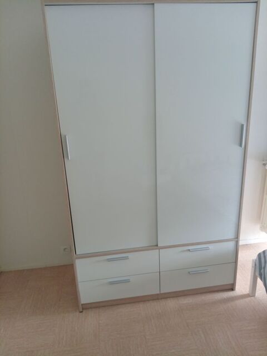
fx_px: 267
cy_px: 178
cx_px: 134
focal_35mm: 26
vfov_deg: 67.3
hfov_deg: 53.1
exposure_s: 1/25
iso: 277
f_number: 1.8
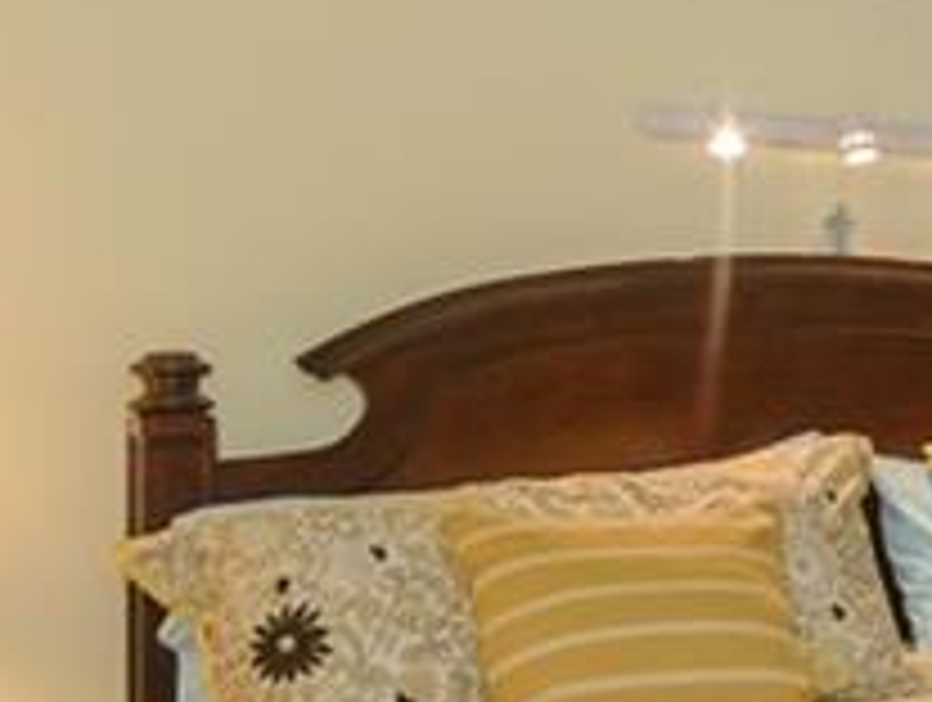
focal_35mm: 71
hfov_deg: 21.7
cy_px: 412
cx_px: 1486
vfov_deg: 20.8
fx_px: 1915
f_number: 7.1
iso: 200
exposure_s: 1/50
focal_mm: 10
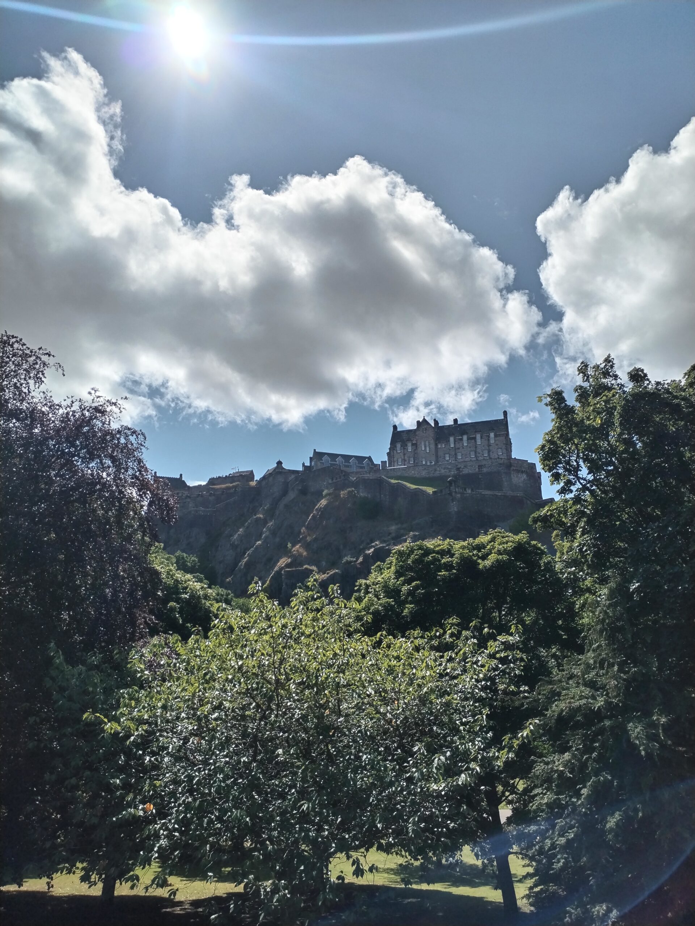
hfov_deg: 53.1
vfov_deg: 67.3
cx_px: 348
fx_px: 696
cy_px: 463
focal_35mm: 26
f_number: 1.8
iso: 100
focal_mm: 4.75
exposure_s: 1/4744
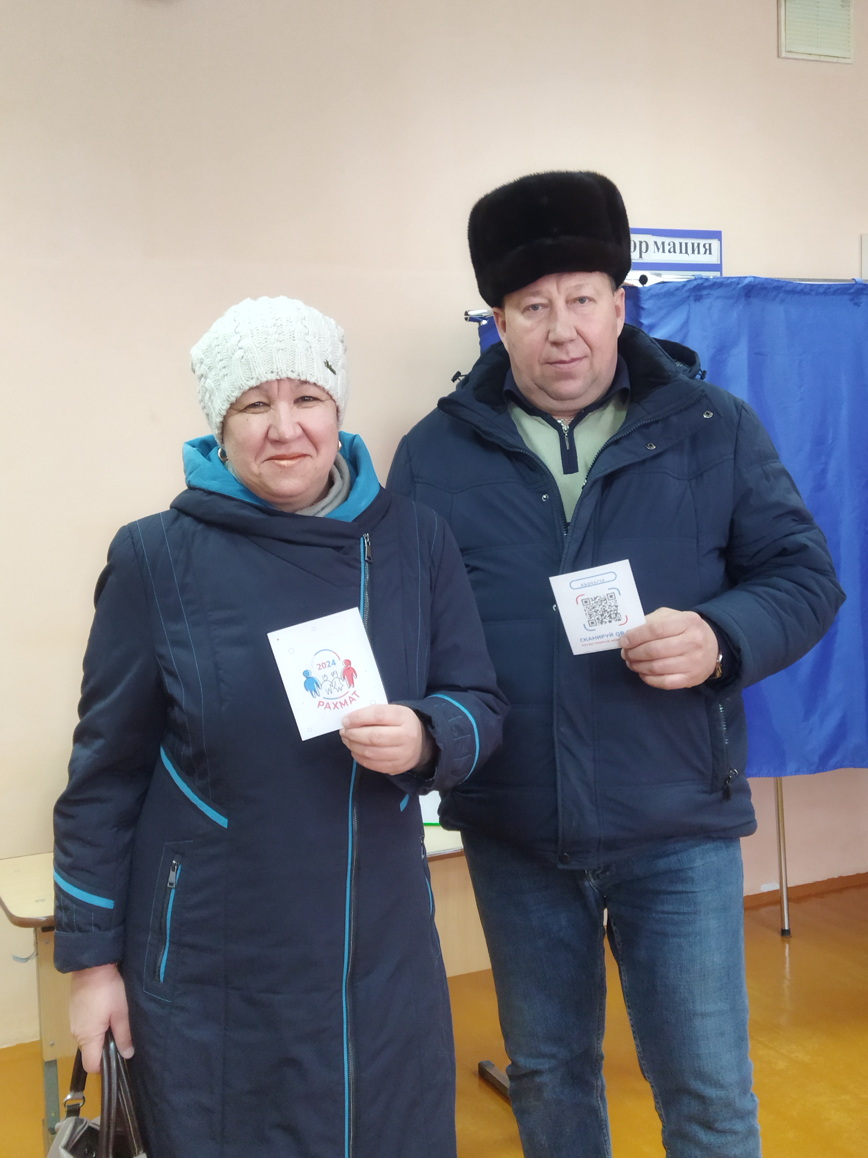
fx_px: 903
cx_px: 434
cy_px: 579
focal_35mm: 27
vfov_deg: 65.3
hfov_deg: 51.4
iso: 463
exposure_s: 1/60
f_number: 1.79
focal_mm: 4.71
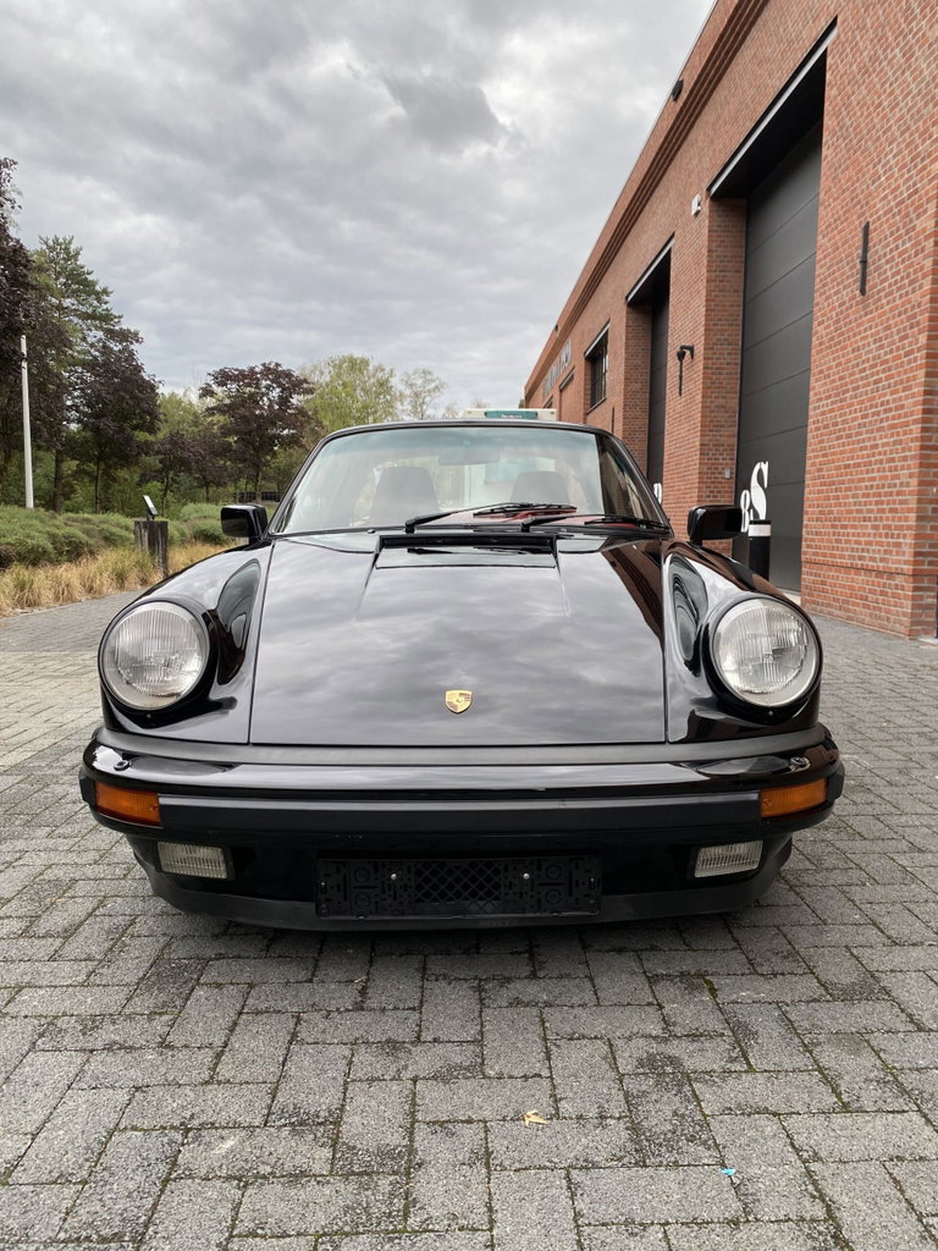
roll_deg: -1.0
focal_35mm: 26
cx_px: 469
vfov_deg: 67.3
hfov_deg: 53.1
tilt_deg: -5.3
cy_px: 626
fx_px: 939
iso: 50
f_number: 1.8
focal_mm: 4.25
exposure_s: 1/122
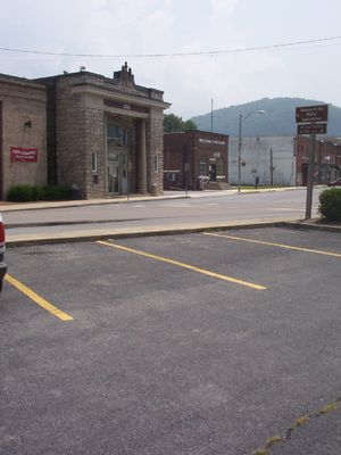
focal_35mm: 39
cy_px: 228
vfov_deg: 47.9
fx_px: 512
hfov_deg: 36.8
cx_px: 170
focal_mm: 6
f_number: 8
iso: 100
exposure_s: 1/376
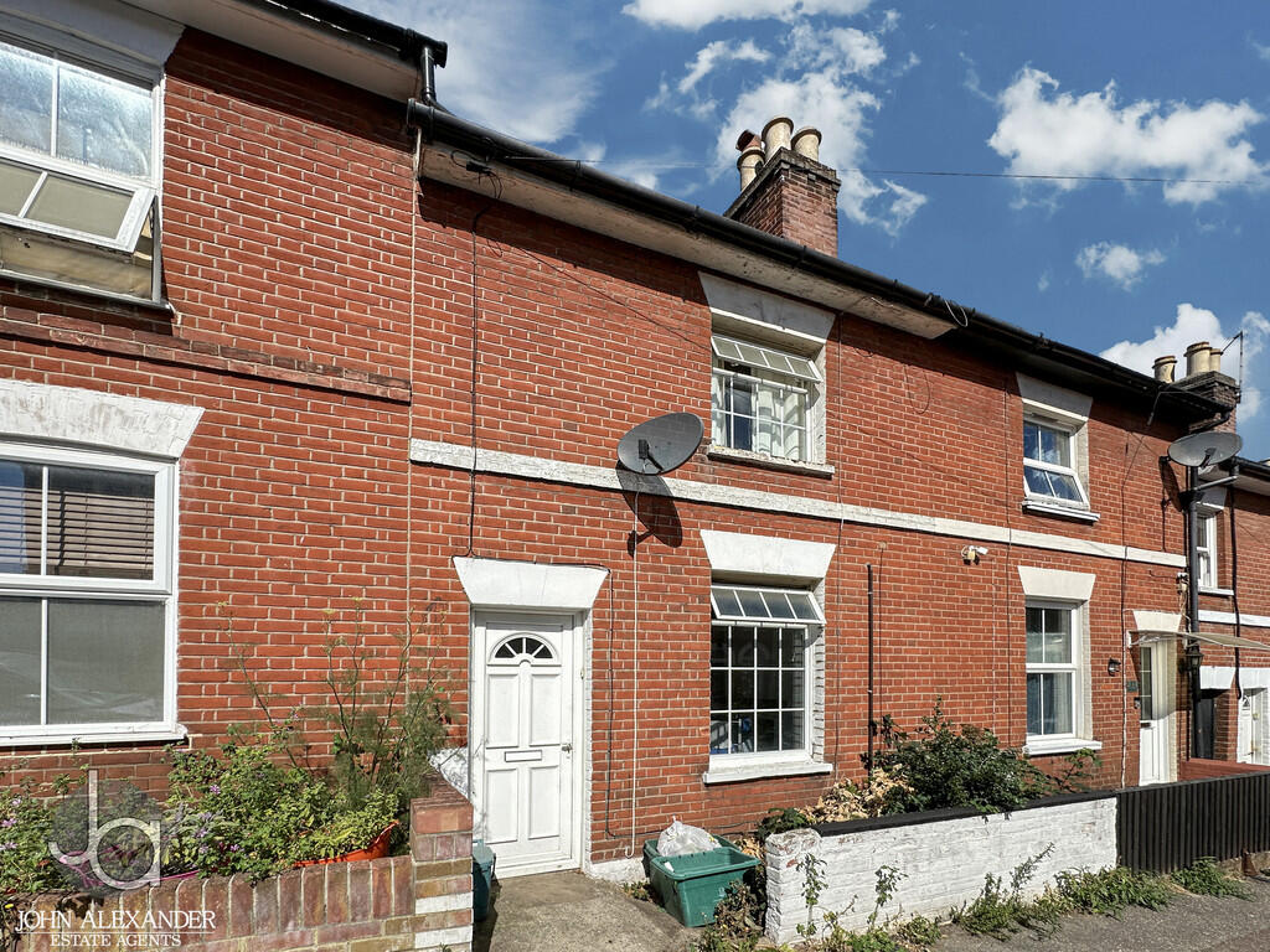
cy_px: 476
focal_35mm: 14
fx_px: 514
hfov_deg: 102.1
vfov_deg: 85.7
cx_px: 635
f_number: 2.2
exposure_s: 1/2506
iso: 50
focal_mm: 2.22
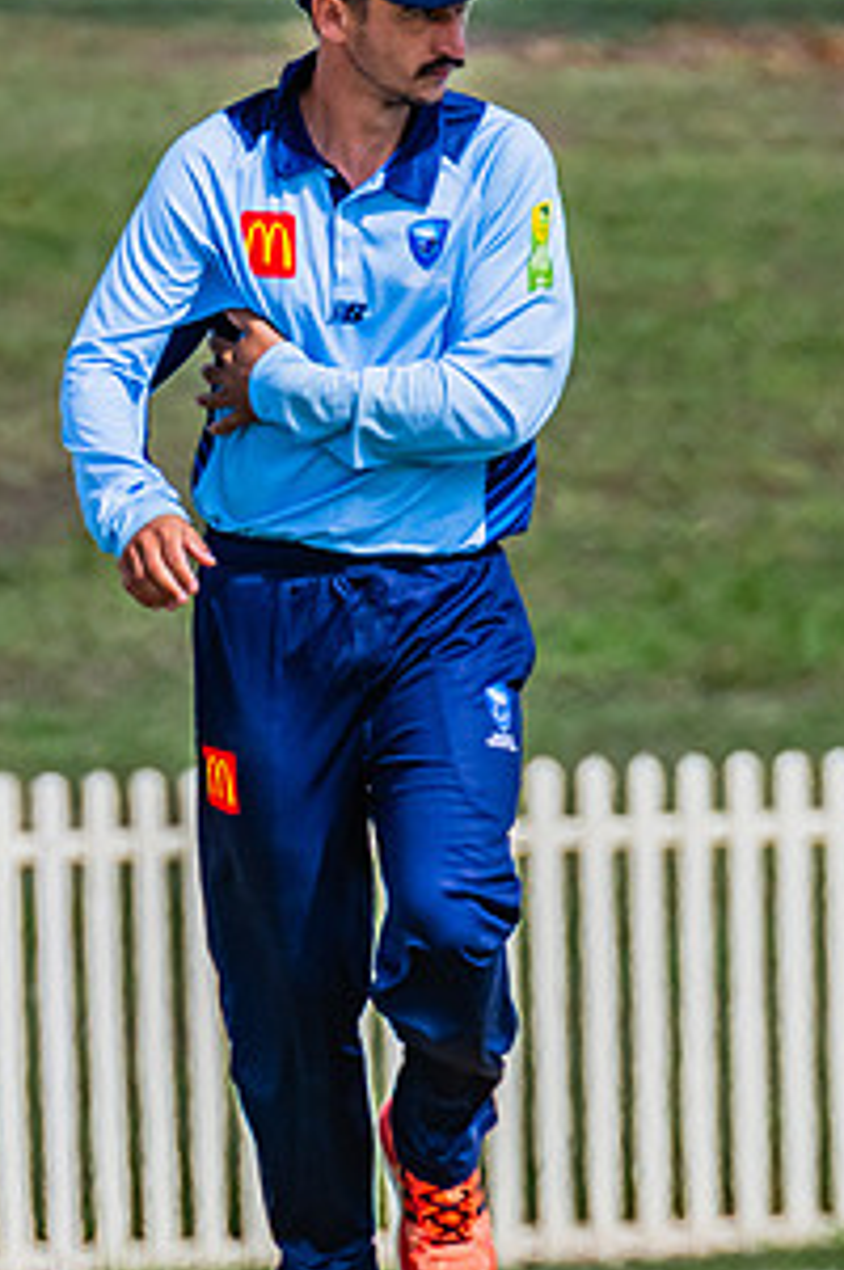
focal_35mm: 1650
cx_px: 408
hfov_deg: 0.8
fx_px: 58154
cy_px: 581
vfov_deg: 1.3
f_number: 9
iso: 800
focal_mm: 600
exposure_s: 1/2000
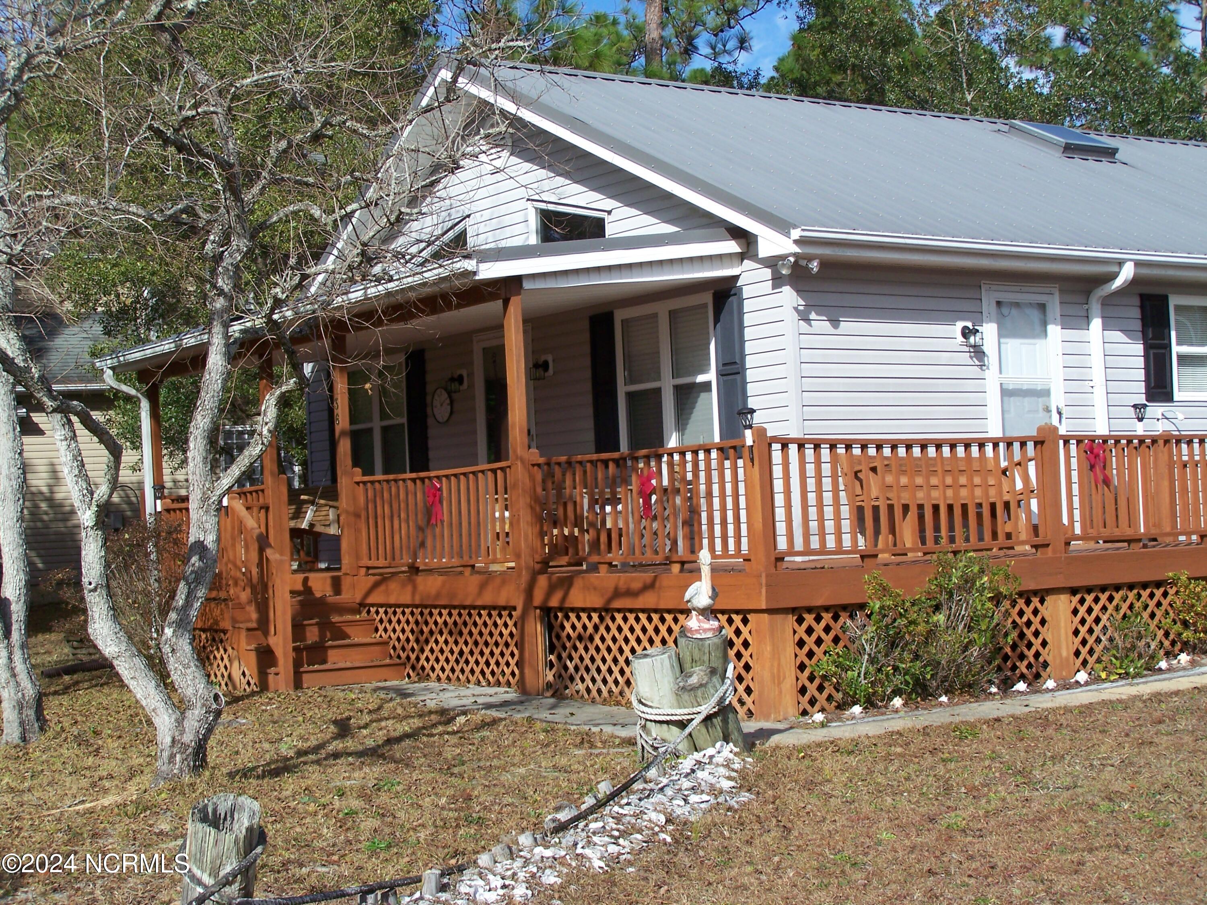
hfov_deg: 32.7
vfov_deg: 24.8
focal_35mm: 59
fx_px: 2057
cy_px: 452
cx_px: 604
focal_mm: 9.8
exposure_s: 1/500
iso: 64
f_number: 4.5
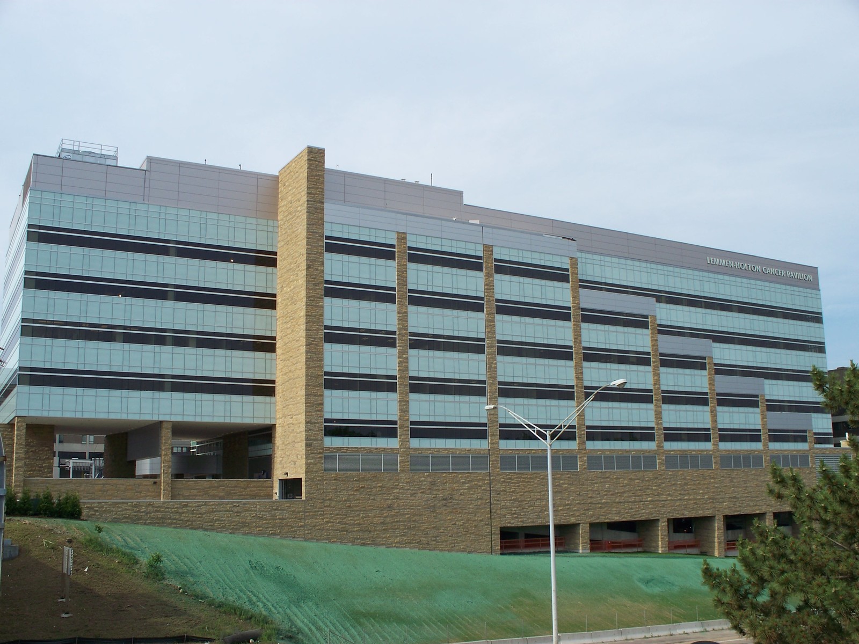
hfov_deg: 51.4
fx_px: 893
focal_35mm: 36
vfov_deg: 39.7
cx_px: 430
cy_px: 322
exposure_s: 1/400
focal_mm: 7.54
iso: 80
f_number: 5
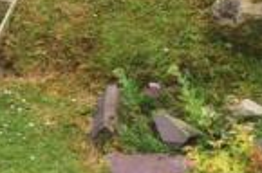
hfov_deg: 24.1
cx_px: -119
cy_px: -80
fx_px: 494
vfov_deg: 18.0
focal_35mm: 68
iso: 400
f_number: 20
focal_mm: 10
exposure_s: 1/200
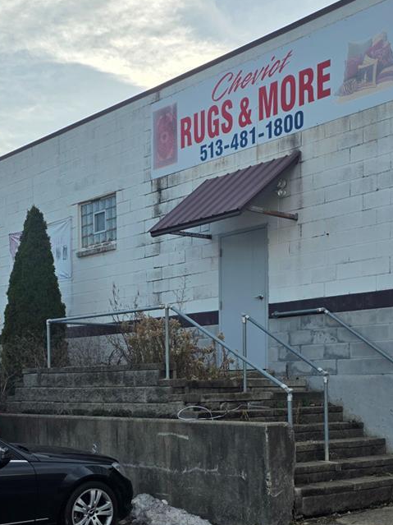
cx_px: 174
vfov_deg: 35.0
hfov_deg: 27.0
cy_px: 374
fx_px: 818
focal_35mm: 54
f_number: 1.7
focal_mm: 6.25
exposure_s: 1/3891
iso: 80
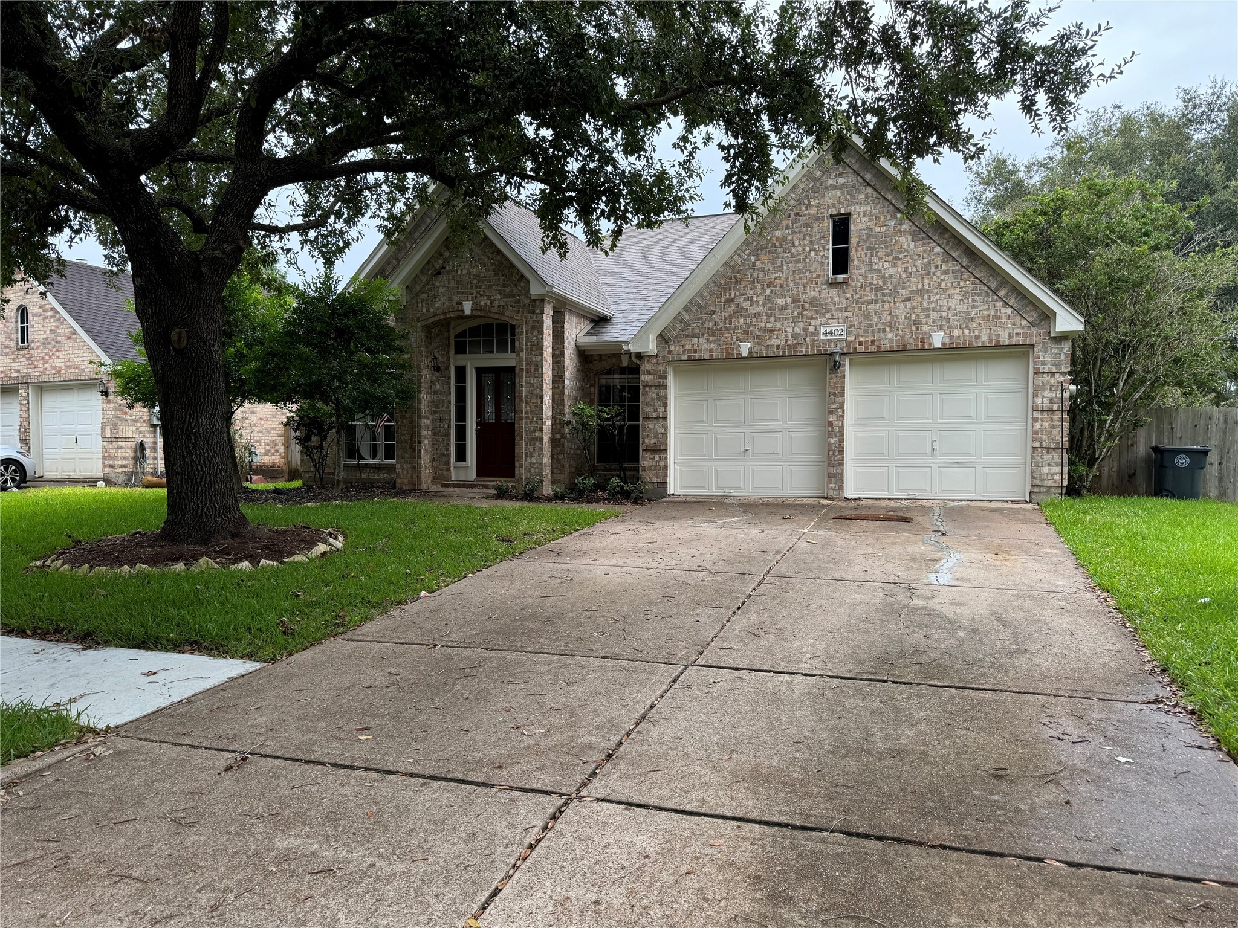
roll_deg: +0.2
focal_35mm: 24
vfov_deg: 56.8
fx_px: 858
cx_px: 619
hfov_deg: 71.6
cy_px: 464
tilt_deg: -1.4
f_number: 1.78
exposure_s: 1/372
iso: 80
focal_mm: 6.76
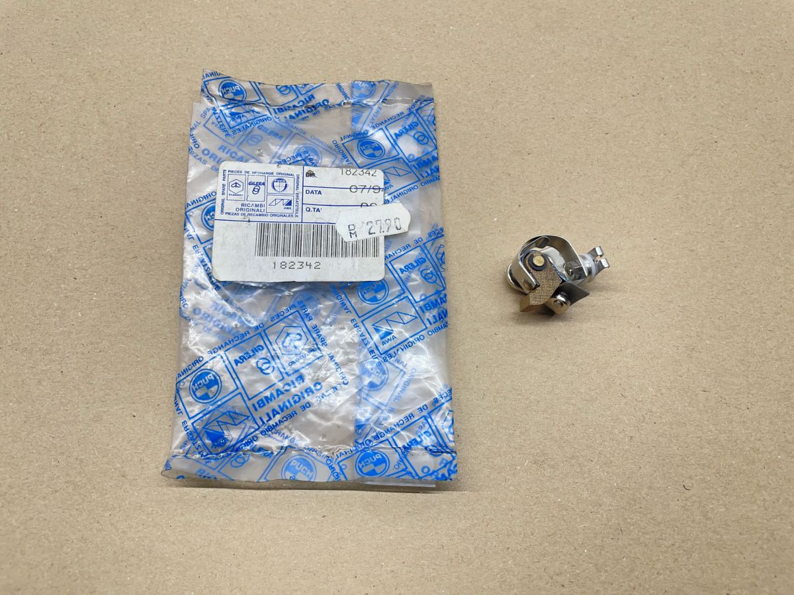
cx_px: 397
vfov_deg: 53.1
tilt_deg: -70.4
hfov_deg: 67.3
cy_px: 298
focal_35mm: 26
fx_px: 596
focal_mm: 4.2
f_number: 1.6
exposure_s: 1/100
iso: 50
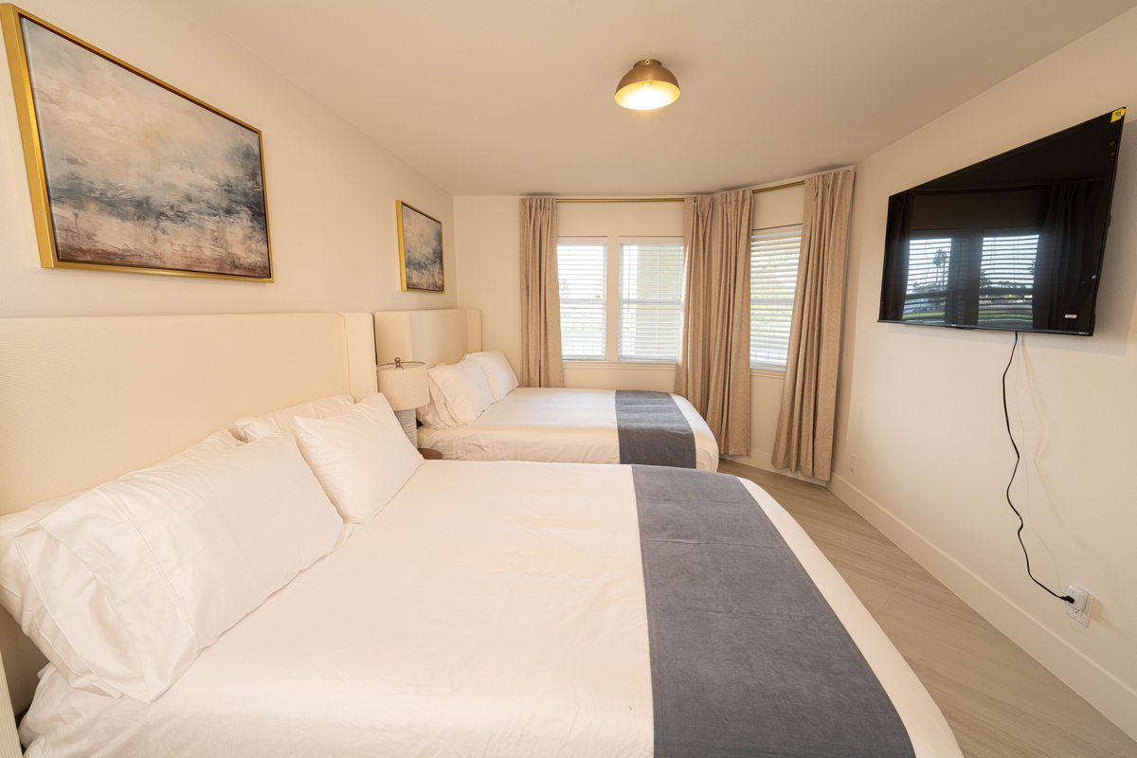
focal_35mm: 14
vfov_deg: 81.2
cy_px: 379
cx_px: 568
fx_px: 442
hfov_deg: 104.3
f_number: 10
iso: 160
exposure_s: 1/2
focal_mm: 14
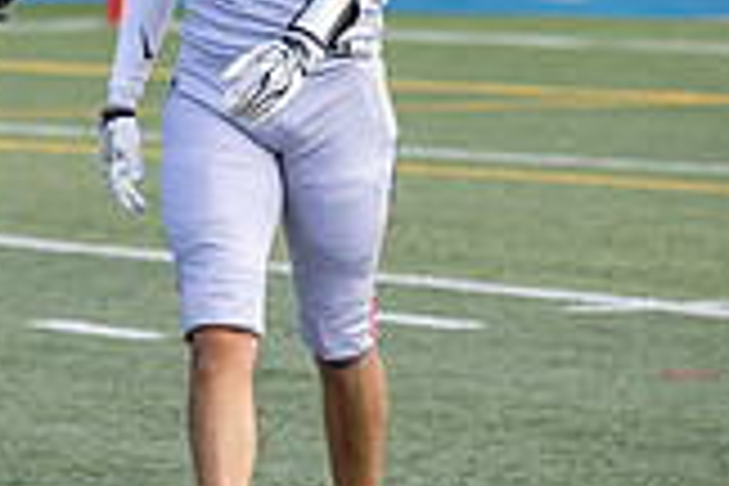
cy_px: -20
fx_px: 9780
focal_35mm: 483
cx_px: -387
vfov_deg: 2.8
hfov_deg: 4.2
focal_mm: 135
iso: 200
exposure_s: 1/800
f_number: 4
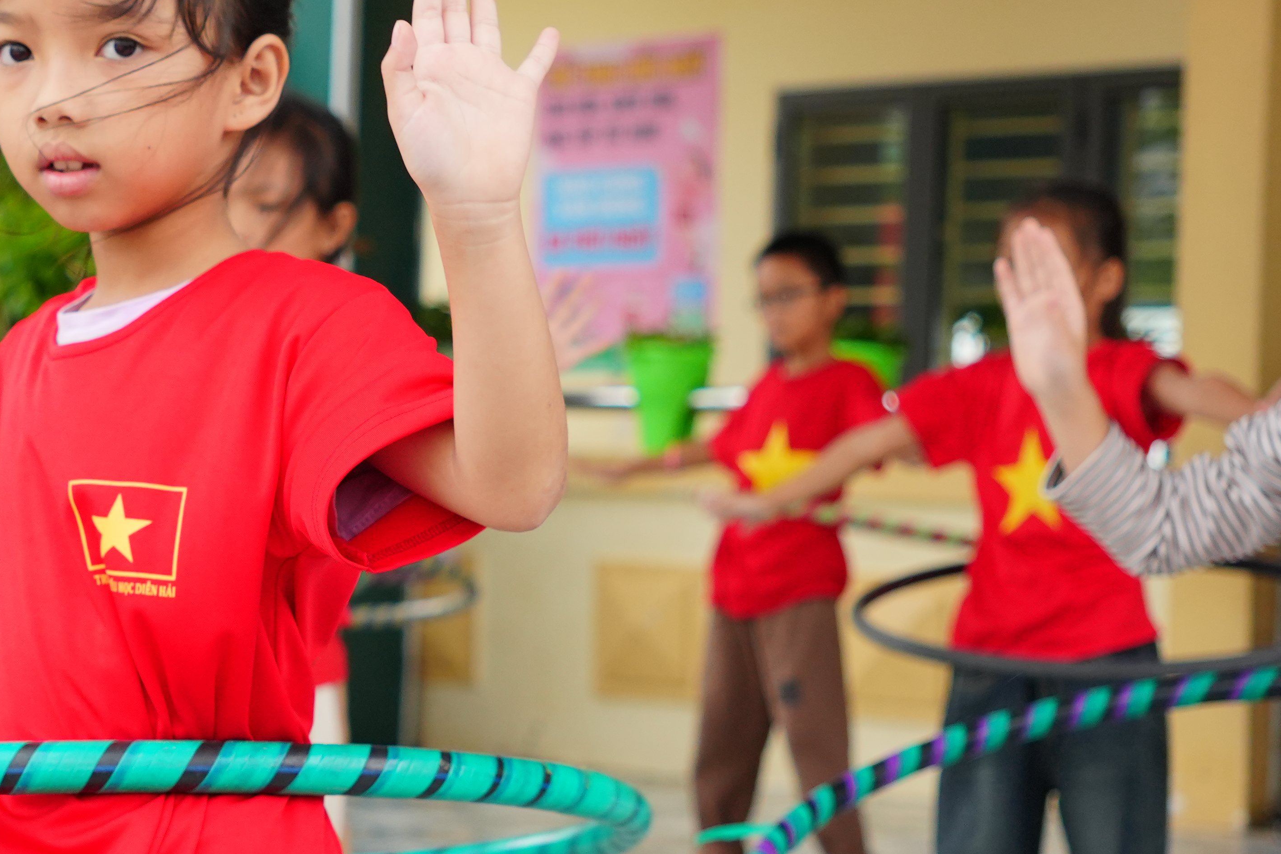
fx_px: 3487
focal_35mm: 98
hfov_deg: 20.6
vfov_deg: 14.0
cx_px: 246
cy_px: 504
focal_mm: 30
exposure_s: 1/640
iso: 500
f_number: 2.8
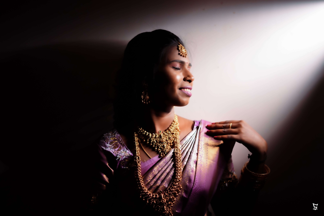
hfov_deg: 39.6
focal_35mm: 50
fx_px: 450
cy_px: 108
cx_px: 162
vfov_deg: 27.0
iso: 3200
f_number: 1.8
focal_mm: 50
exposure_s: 1/1250
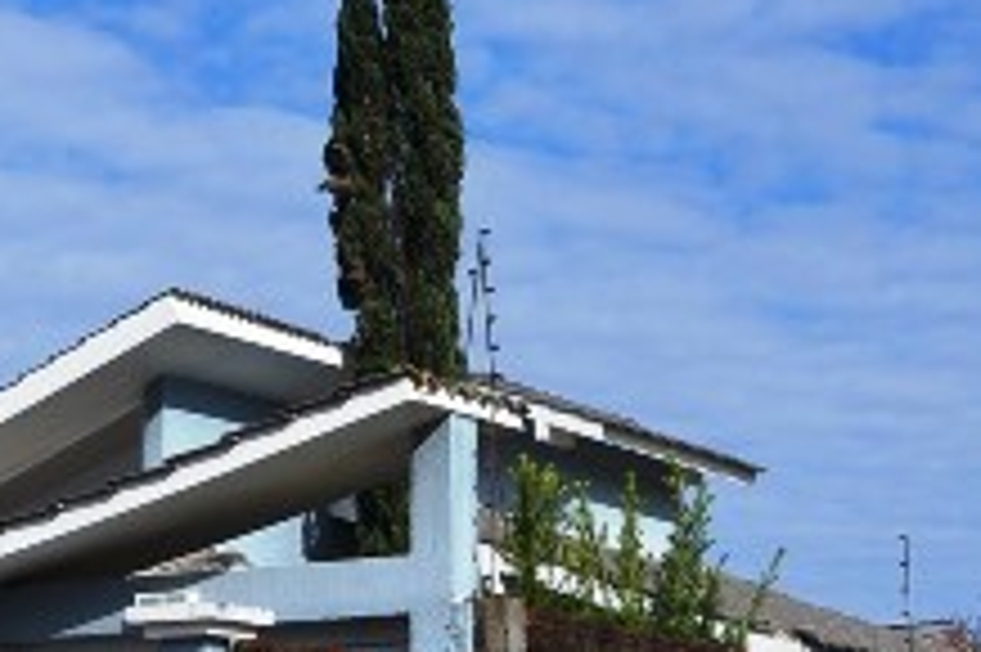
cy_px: 510
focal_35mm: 99
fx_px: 2696
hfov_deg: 20.6
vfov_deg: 13.7
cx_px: 392
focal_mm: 18
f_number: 9
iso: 100
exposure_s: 1/320
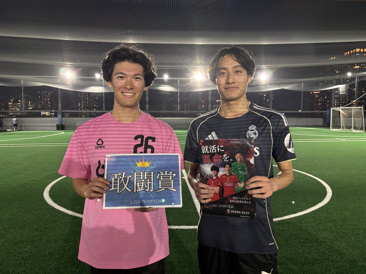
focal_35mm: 26
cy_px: 137
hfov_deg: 67.3
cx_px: 183
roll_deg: +0.9
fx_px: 275
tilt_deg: -4.6
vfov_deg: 53.1
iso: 400
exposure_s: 1/50
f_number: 1.6
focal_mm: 5.96
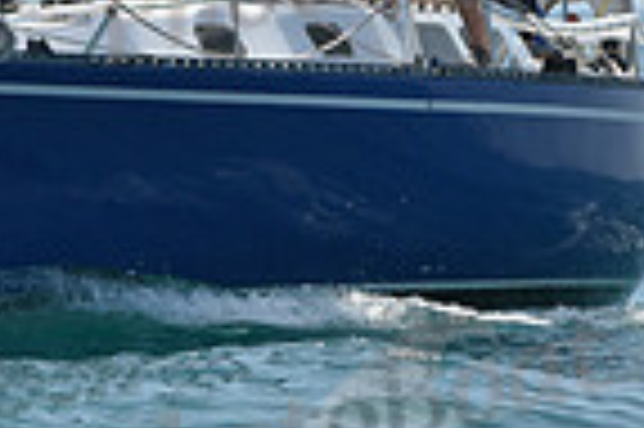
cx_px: -135
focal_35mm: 752
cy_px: -223
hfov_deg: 2.7
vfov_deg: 1.8
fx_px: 13437
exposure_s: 1/1250
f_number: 8
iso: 250
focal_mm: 185
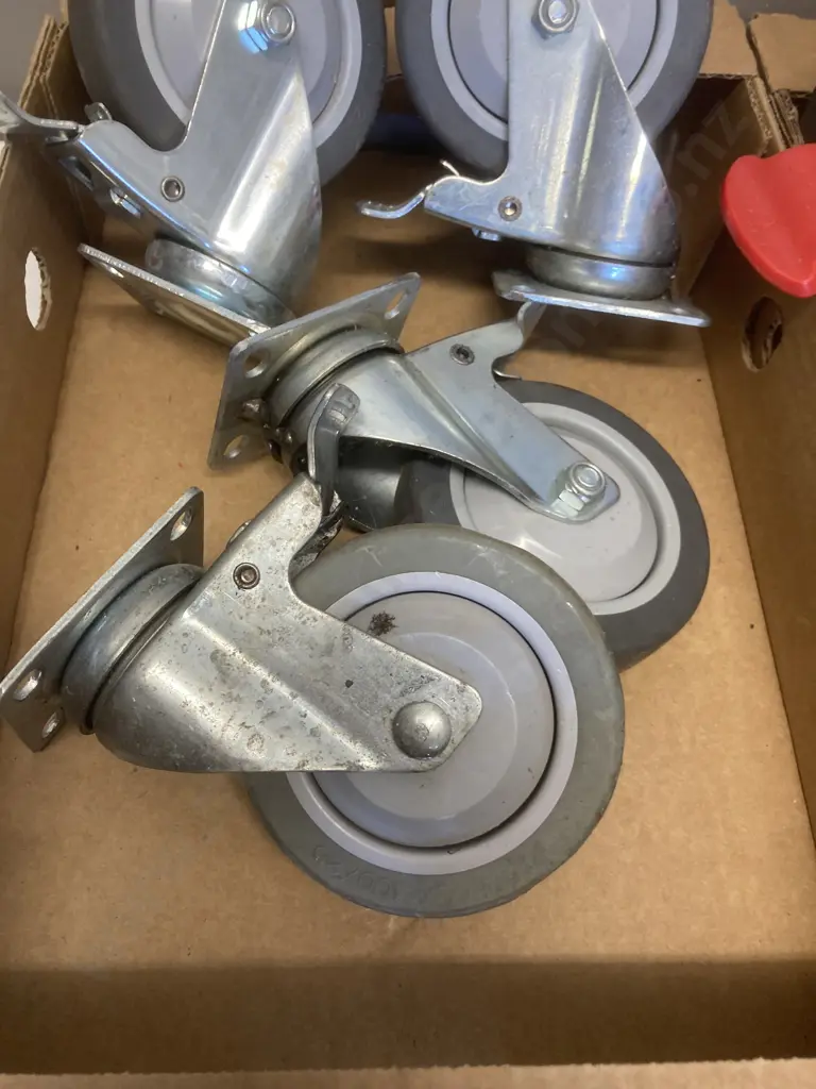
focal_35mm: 28
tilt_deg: -60.4
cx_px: 408
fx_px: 880
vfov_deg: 63.4
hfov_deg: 49.7
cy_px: 544
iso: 100
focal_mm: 3.99
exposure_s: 1/50
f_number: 1.8
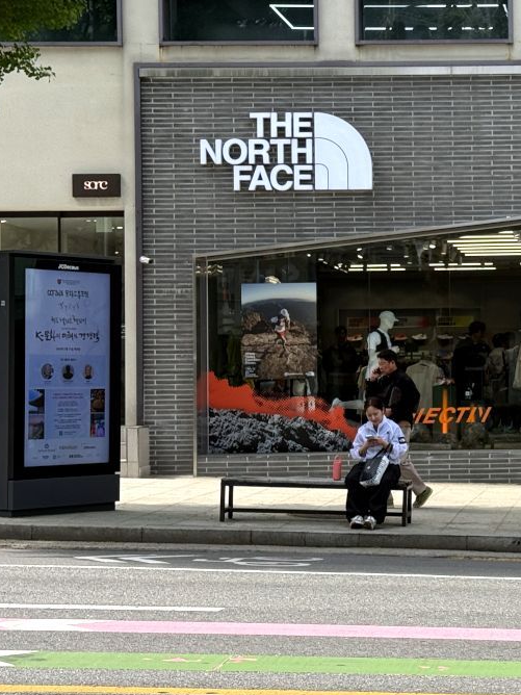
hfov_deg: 15.5
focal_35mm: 92
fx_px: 1846
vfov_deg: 21.3
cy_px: 333
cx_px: 622
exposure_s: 1/1980
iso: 64
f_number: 1.78
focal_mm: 6.76
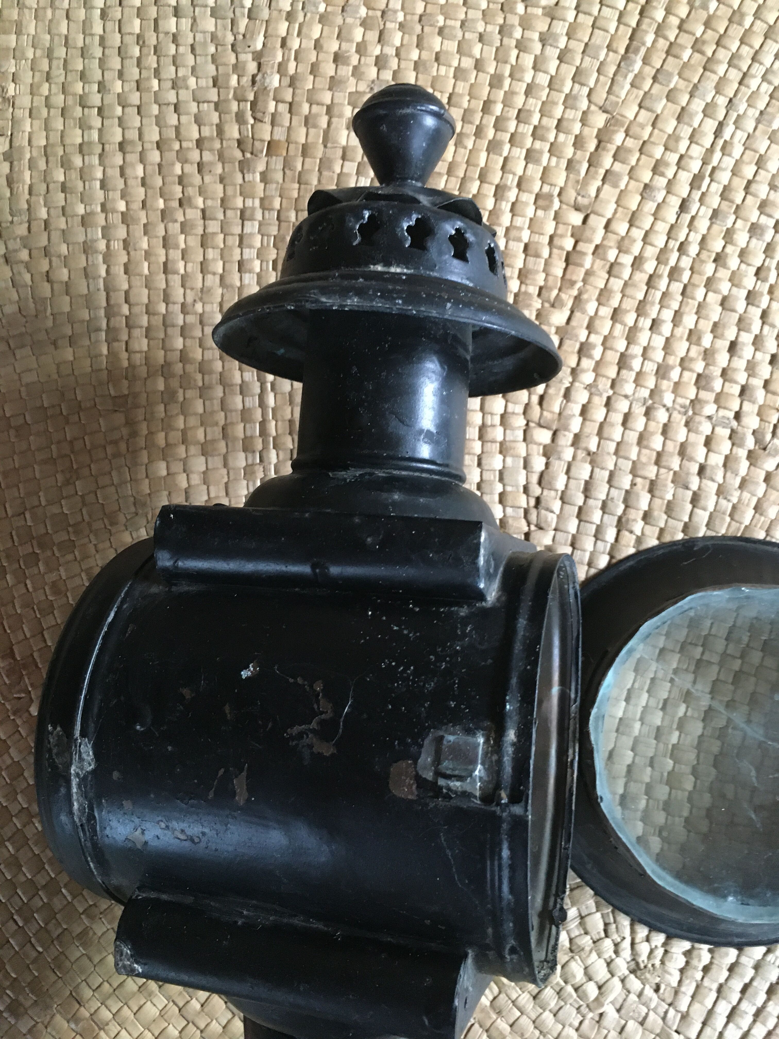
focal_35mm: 29
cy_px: 520
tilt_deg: -84.5
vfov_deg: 61.7
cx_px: 390
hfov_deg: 48.2
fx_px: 870
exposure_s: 1/17
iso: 250
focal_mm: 4.15
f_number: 2.2
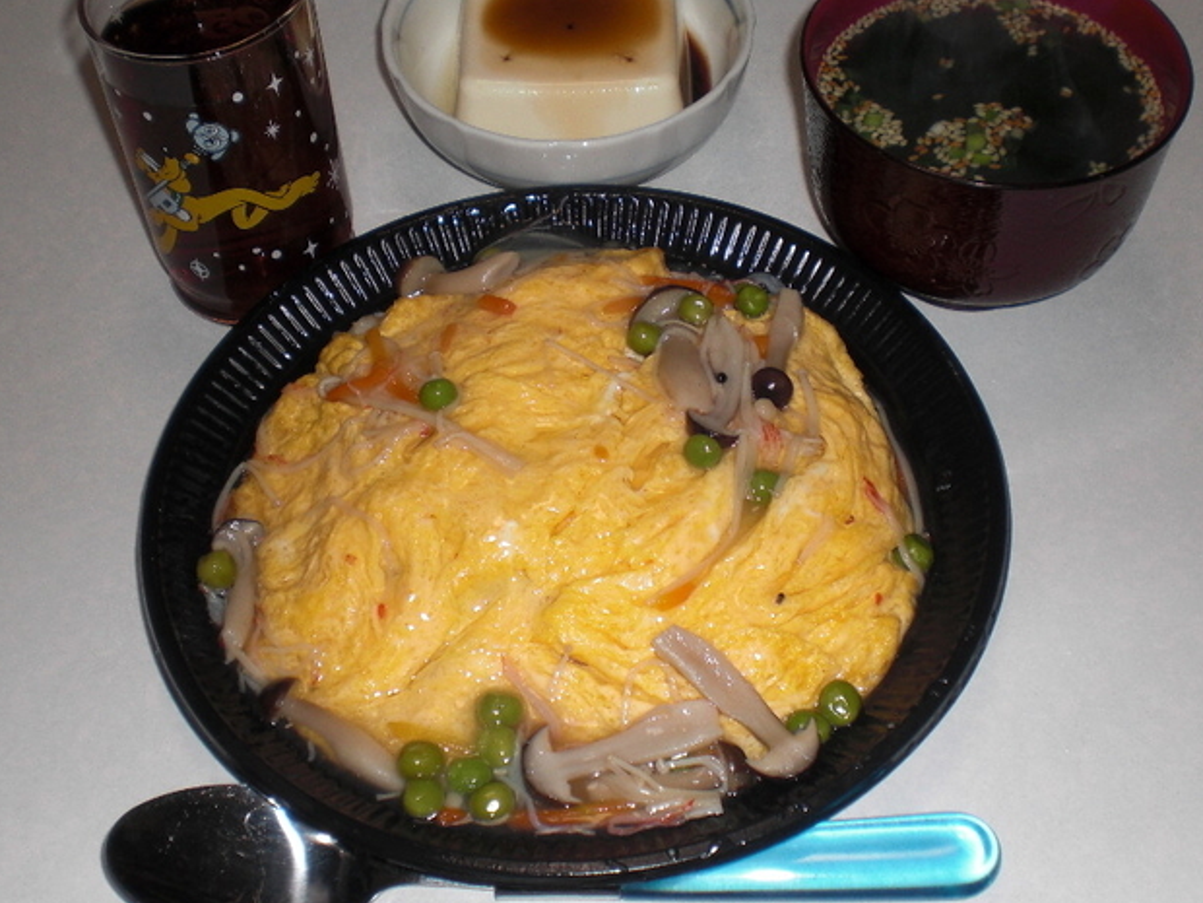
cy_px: 464
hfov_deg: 38.9
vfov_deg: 29.7
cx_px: 623
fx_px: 1703
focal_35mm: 49
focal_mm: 6.3
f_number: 3.1
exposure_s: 1/60
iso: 64
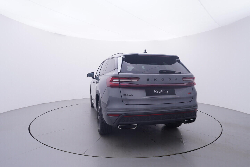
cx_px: 125
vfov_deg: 56.2
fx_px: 156
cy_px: 84
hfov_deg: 77.3
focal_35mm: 22
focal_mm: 15
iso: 200
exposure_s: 1/80
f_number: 5
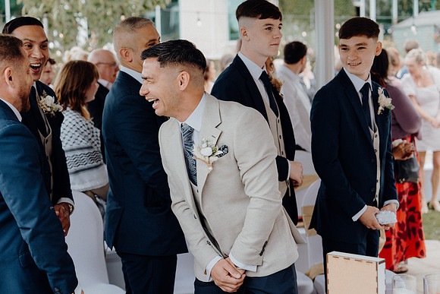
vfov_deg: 21.6
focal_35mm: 63
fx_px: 770
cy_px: 147
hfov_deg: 31.9
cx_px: 220
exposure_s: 1/200
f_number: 3.5
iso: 125
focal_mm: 63
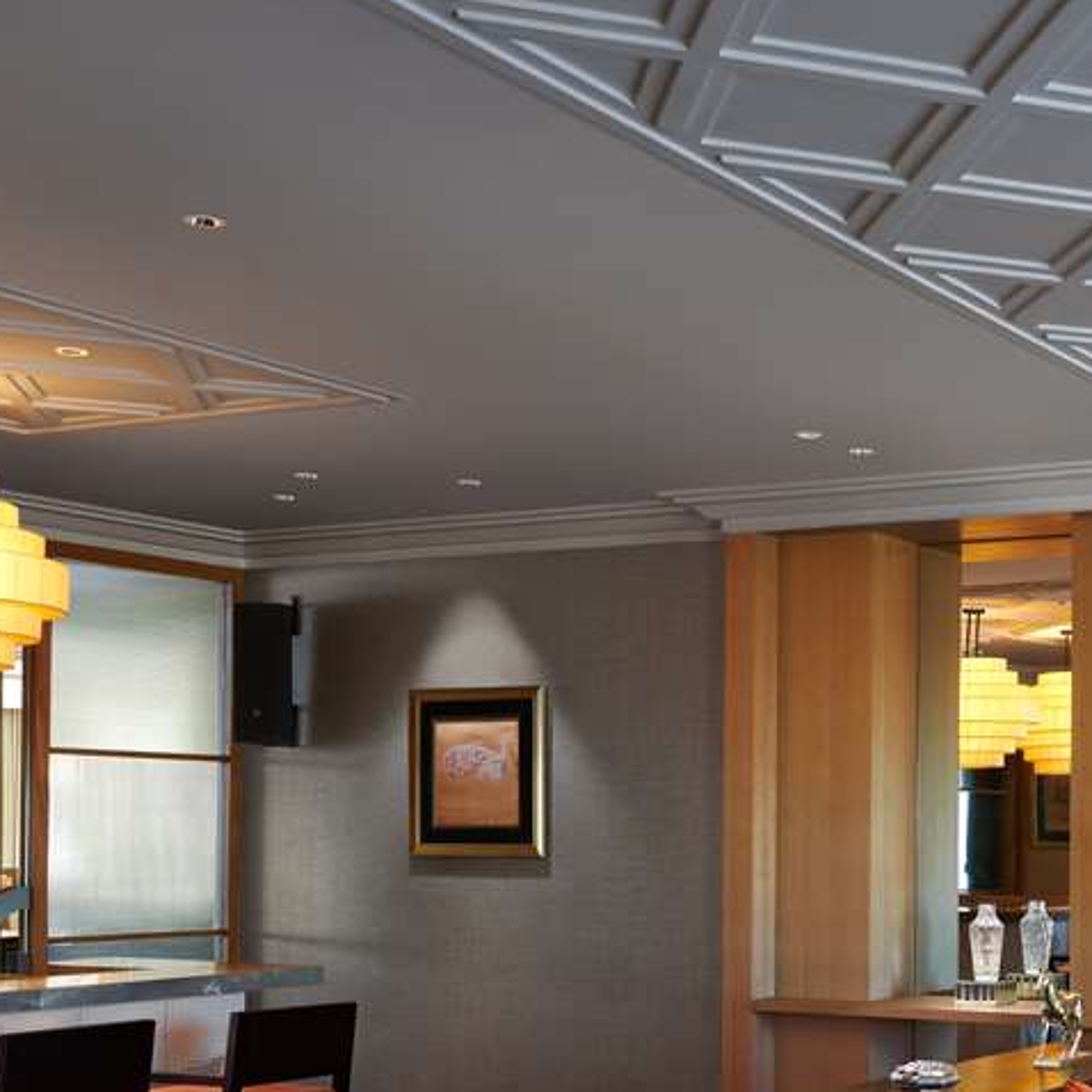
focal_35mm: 56
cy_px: 862
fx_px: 1999
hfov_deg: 28.5
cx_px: 1116
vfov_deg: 29.9
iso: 100
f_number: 11
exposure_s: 1.6
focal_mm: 21
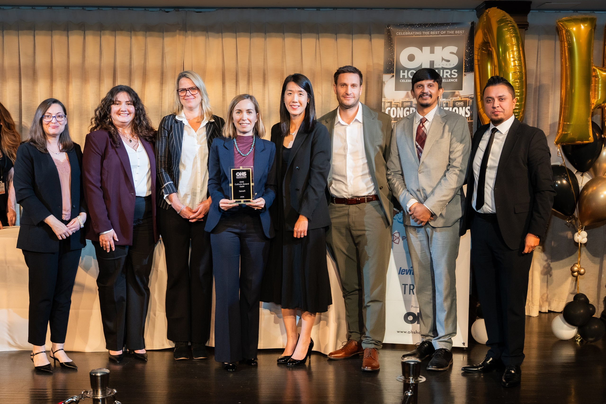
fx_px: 864
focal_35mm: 51
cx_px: 290
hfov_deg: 38.6
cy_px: 233
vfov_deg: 26.3
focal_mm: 31.9
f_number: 4
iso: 1000
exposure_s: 1/160
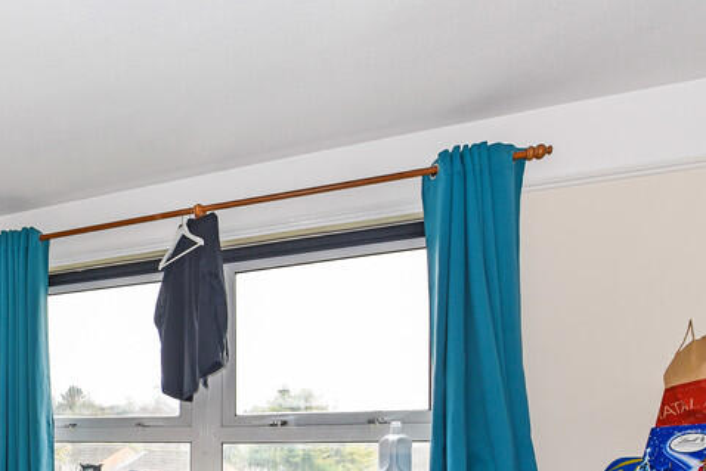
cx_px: -49
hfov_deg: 47.3
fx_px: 588
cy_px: 433
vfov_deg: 40.1
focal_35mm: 30
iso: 400
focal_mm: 14
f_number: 7.1
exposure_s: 1/30
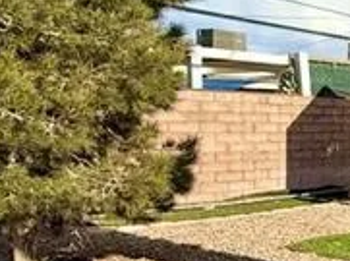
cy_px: 159
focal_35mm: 62
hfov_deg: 21.7
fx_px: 626
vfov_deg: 23.5
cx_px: 611
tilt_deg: -3.2
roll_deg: -1.6
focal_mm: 2.22
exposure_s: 1/4149
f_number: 2.2
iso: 50
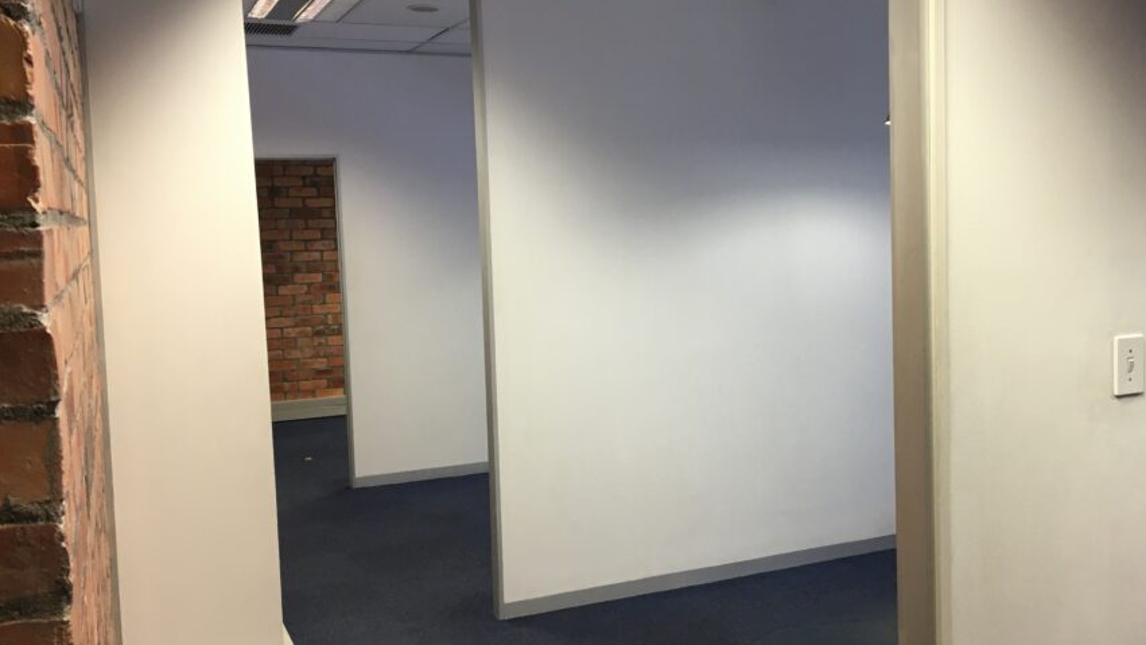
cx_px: 688
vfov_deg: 31.2
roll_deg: +1.7
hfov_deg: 52.4
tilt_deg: -4.4
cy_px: 319
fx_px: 1155
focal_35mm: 38
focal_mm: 4.15
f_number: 2.2
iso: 100
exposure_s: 1/33
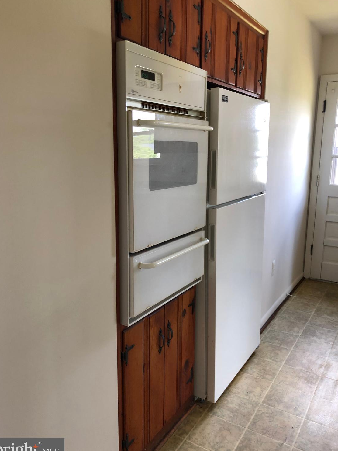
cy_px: 229
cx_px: 164
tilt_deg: -9.7
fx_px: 378
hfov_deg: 48.2
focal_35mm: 29
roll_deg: -0.9
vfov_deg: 61.7
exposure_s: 1/24
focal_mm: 4
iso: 40
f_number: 1.8
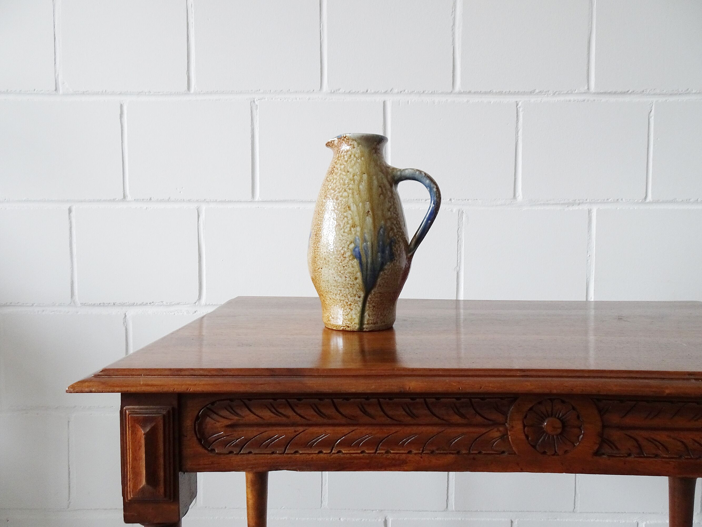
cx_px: 351
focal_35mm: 24
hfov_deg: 71.6
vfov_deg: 56.8
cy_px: 264
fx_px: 487
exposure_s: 1/30
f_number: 3.5
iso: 160
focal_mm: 4.1
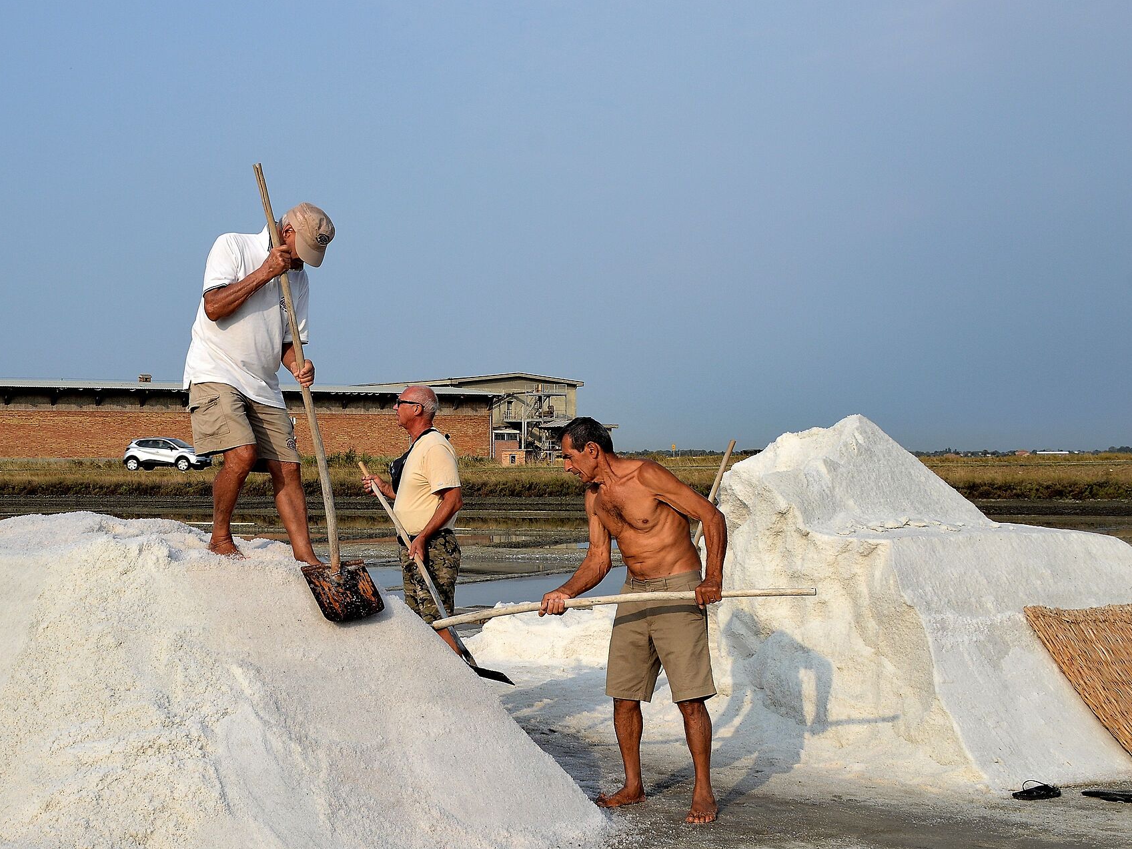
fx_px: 1733
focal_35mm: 53
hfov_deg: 35.6
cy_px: 433
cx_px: 338
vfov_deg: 27.5
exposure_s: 1/200
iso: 100
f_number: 11
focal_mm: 26
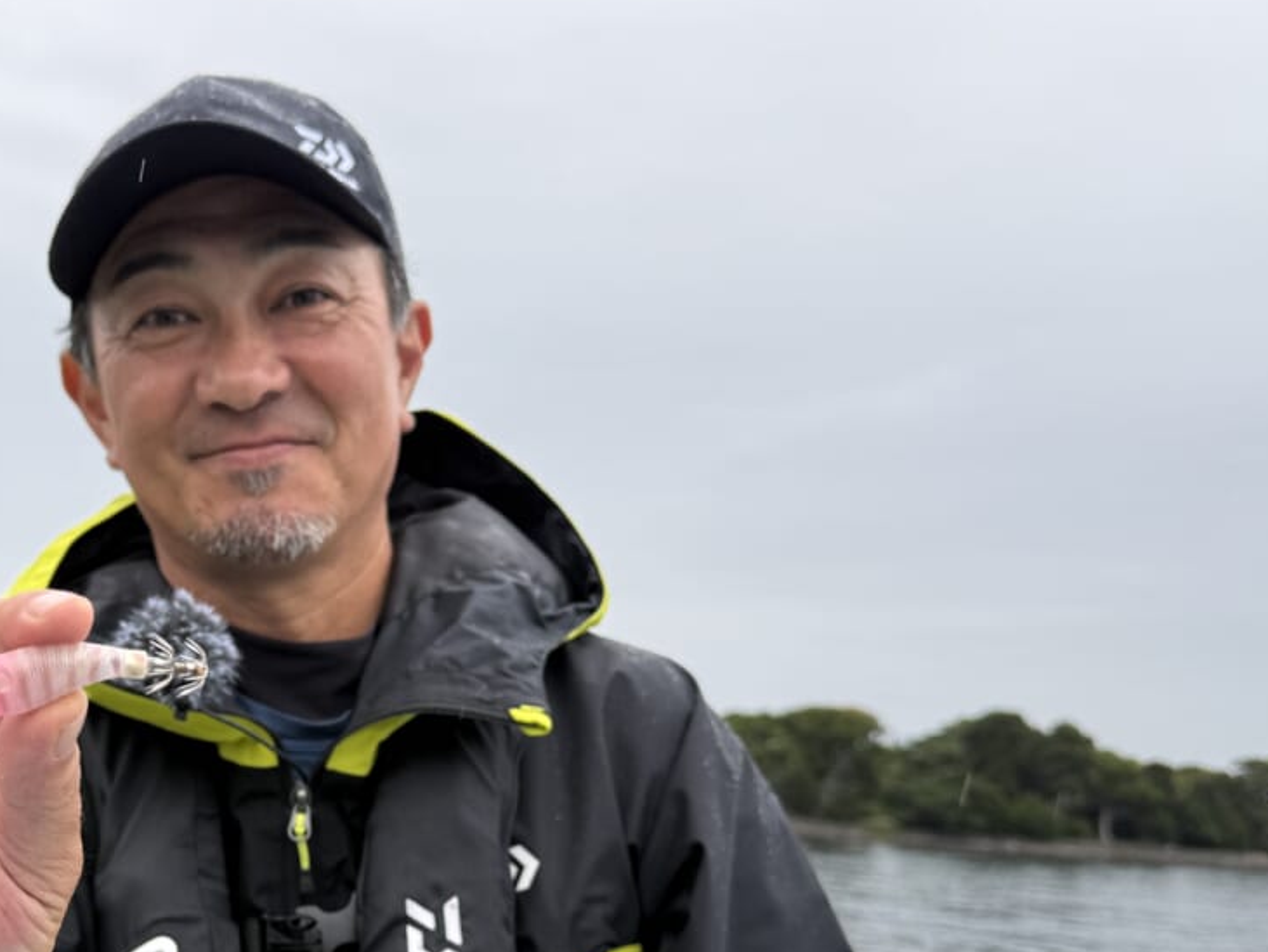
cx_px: 239
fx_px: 1539
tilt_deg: +3.5
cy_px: 695
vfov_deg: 33.8
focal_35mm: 42
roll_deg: -4.3
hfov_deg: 42.6
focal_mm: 6.76
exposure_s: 1/481
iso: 80
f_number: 1.78
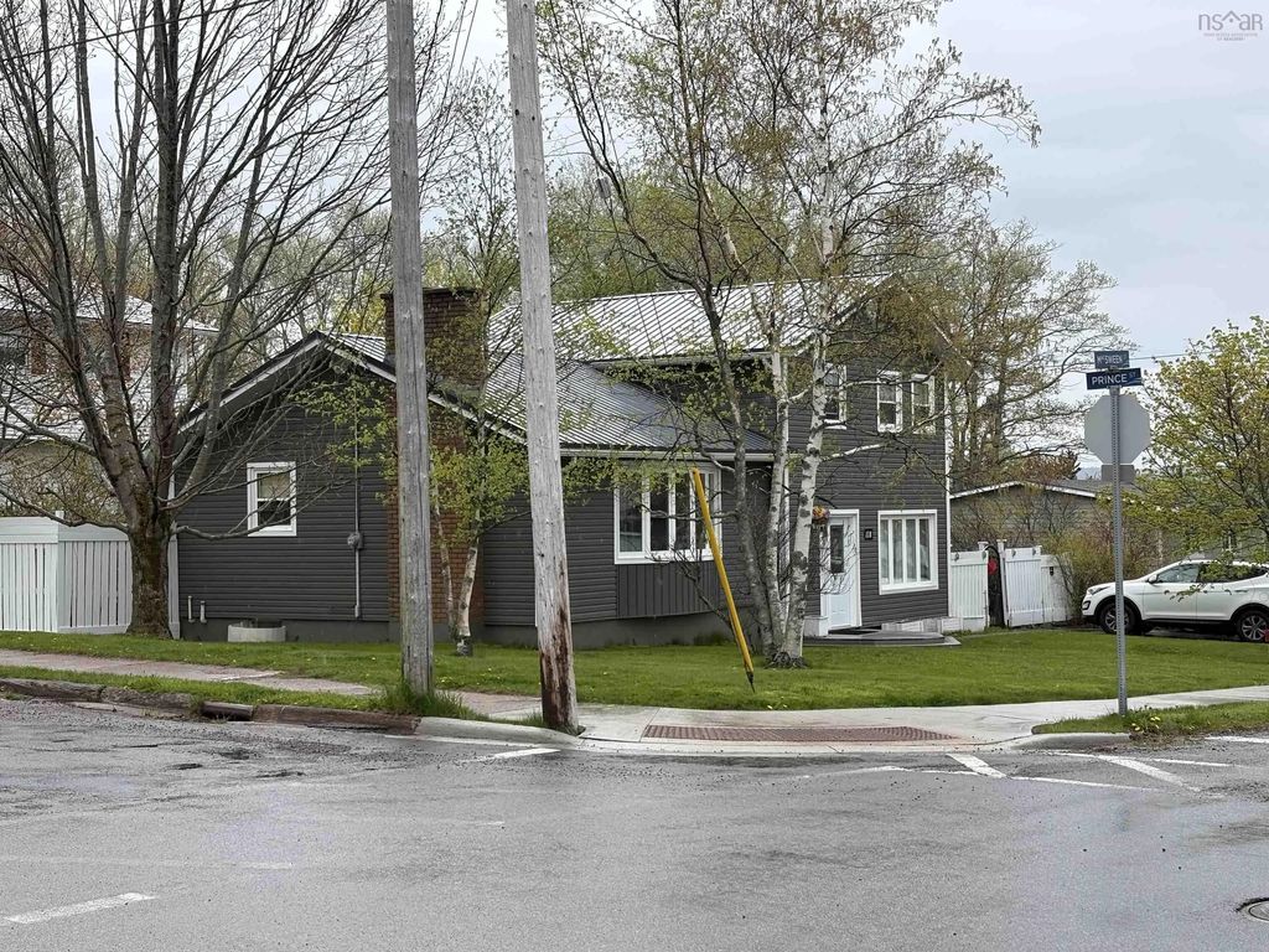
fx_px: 1906
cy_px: 476
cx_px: 634
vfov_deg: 28.0
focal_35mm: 52
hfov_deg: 36.8
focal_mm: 5.96
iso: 32
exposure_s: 1/782
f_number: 1.6
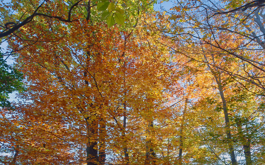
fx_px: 202
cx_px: 134
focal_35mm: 28
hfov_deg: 66.5
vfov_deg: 44.5
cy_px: 77
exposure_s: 1/3.33
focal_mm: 16
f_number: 11
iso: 100
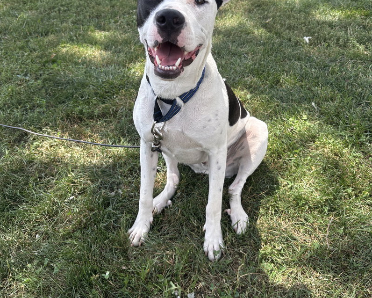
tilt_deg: -35.3
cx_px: 186
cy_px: 110
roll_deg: +2.0
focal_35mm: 34
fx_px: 374
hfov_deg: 52.8
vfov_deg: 43.0
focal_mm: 5.96
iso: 50
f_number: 1.6
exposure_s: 1/707
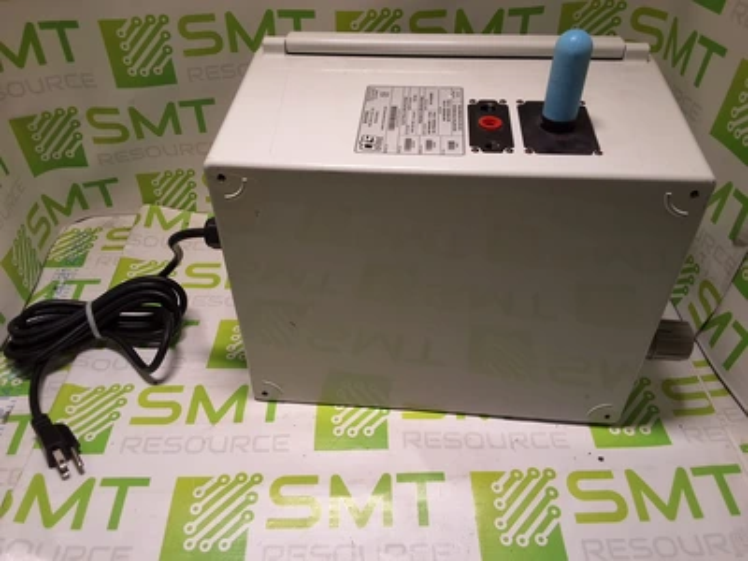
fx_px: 605
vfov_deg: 49.7
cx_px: 374
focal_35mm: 28
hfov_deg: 63.4
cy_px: 280
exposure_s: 1/123
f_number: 1.9
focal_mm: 2.91
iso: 32
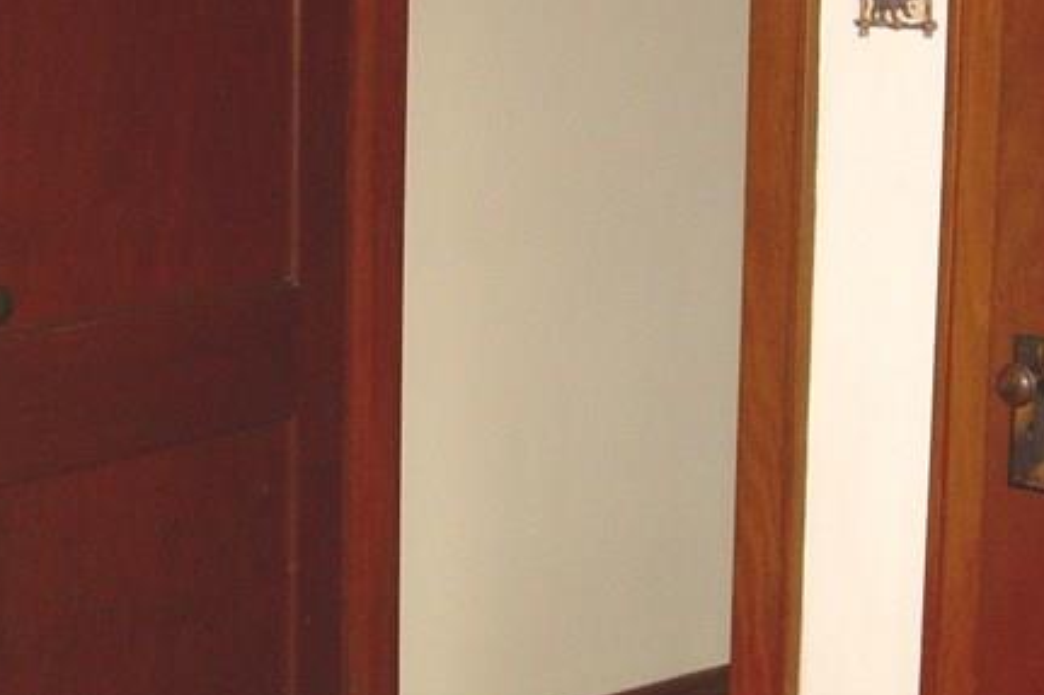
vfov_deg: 14.5
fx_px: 2725
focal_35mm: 94
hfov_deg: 21.7
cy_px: 266
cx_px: 620
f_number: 2.8
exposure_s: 1/60
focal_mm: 6.3
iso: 200
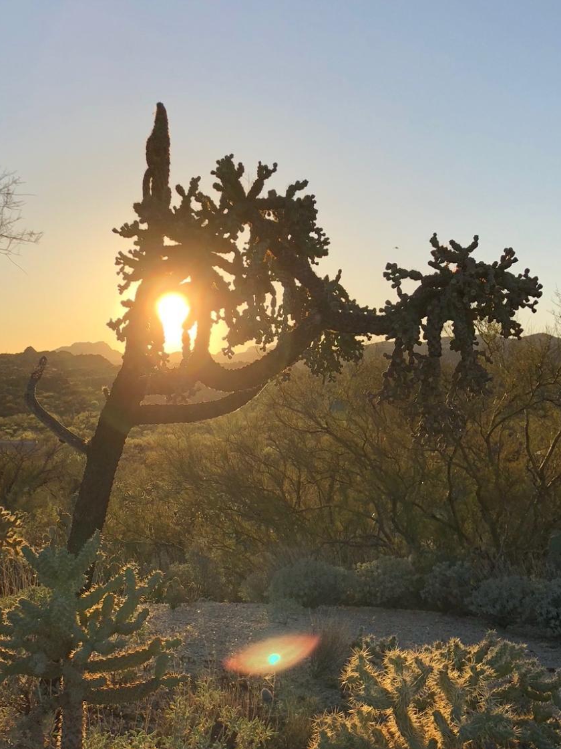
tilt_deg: -4.4
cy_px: 486
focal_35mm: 50
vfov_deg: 37.9
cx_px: 230
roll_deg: -1.8
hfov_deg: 29.1
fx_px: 1080
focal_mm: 4
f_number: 1.8
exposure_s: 1/1297
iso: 20
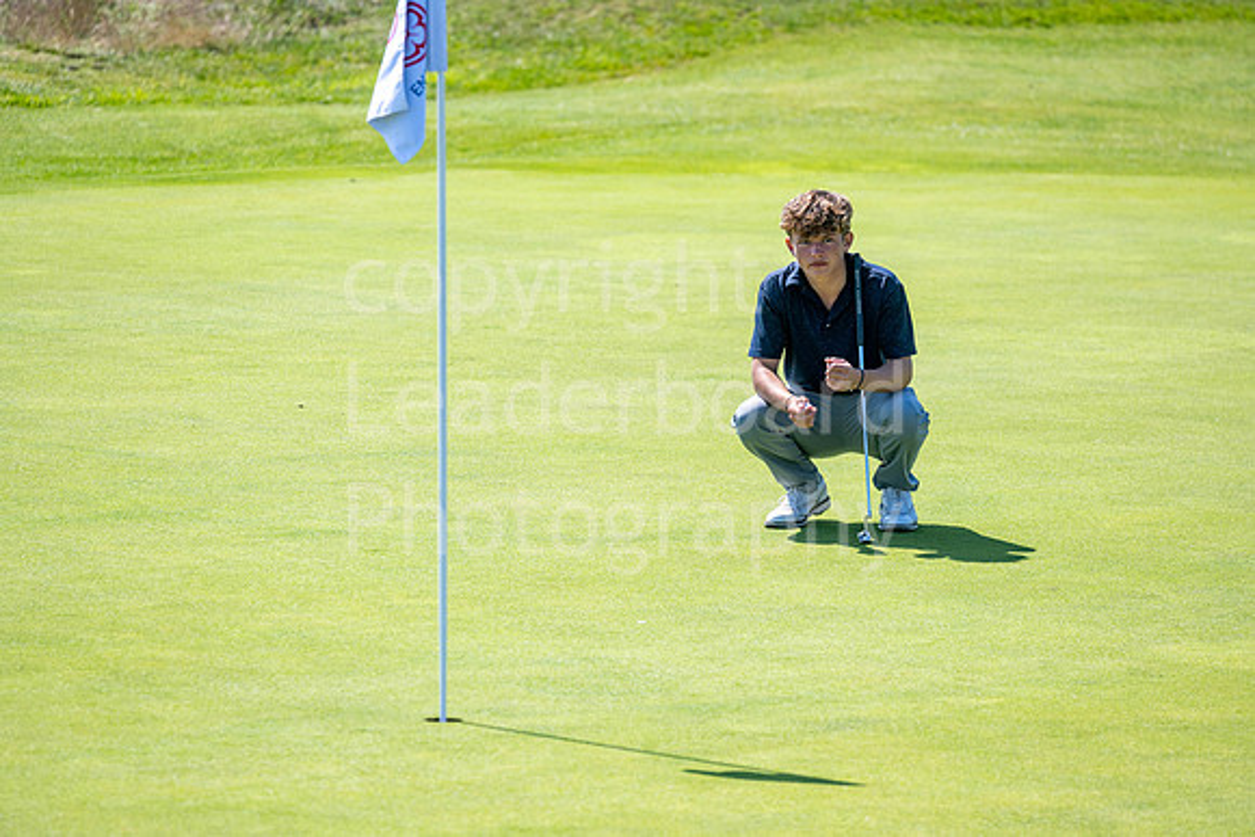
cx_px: 628
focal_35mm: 300
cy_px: 418
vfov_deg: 4.6
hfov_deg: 6.9
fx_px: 10460
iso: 160
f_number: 5.6
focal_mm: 300
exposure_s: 1/640
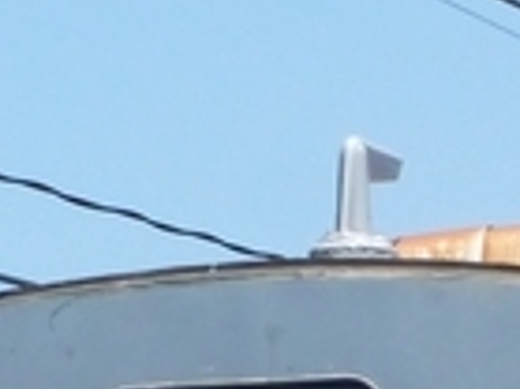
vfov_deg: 3.5
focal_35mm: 414
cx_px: 722
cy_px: 956
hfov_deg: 4.8
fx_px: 6214
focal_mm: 28
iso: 800
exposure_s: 1/800
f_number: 14
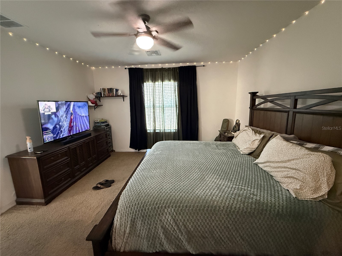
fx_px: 138
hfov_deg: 102.1
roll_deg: +2.0
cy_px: 128
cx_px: 171
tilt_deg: -8.6
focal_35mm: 14
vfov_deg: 85.7
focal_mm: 2.22
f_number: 2.2
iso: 1000
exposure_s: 1/60
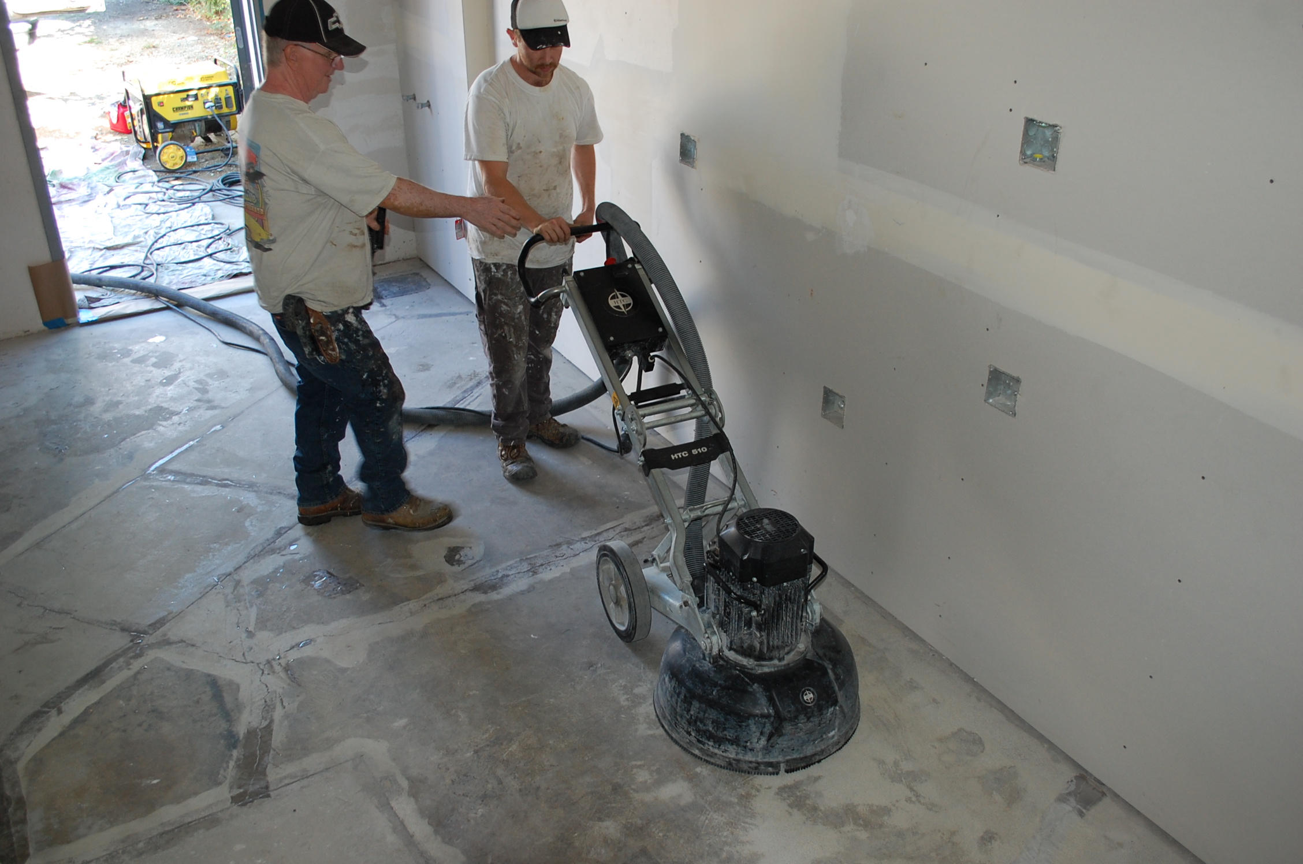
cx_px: 652
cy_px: 432
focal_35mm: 33
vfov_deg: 39.8
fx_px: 1192
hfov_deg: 57.3
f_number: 4
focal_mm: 22
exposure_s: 1/60
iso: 400
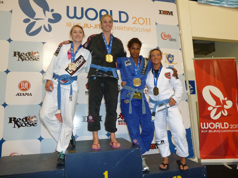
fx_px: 172
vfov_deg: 54.9
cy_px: 89
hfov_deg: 69.4
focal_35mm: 25
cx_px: 119
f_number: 3.3
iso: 250
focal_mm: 4.1
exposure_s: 1/30
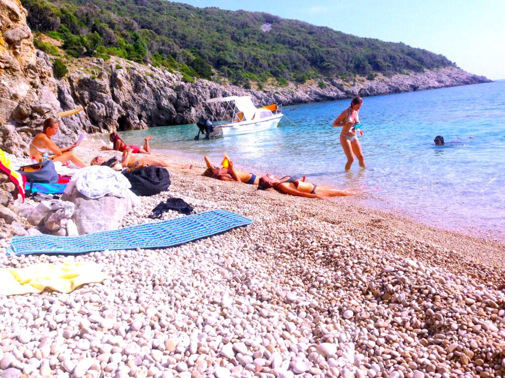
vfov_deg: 42.9
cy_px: 189
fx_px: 481
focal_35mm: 33
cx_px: 252
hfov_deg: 55.4
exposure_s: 1/2584
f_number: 2.4
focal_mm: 4.12
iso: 50
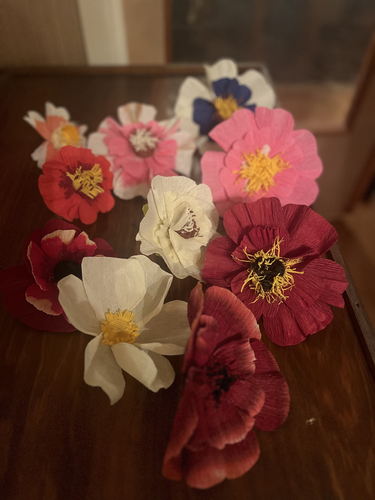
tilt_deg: -49.5
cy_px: 250
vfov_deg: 67.3
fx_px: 376
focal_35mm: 26
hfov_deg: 53.1
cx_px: 188
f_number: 1.6
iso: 500
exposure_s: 1/25
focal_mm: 5.1
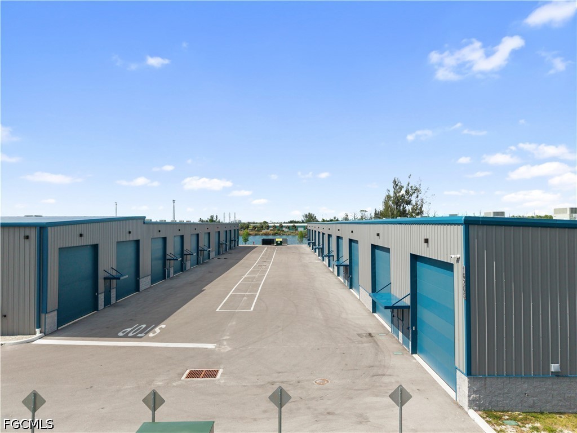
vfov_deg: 56.8
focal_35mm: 24
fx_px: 400
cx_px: 288
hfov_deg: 71.6
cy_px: 216
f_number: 1.8
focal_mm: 8.67
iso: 100
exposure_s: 1/500
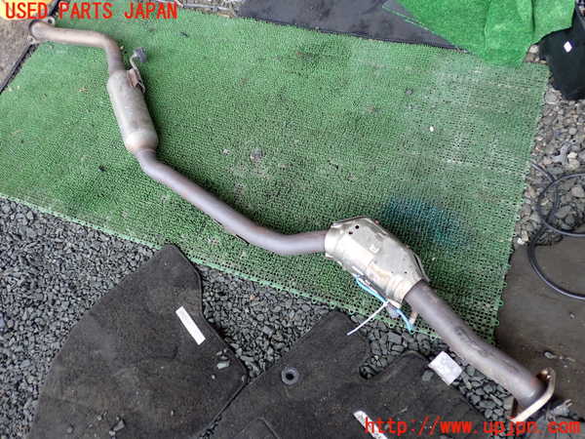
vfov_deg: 46.8
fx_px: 507
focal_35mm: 30
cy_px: 220
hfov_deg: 60.0
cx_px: 292
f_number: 2.3
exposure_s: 1/125
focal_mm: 5.4
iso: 200
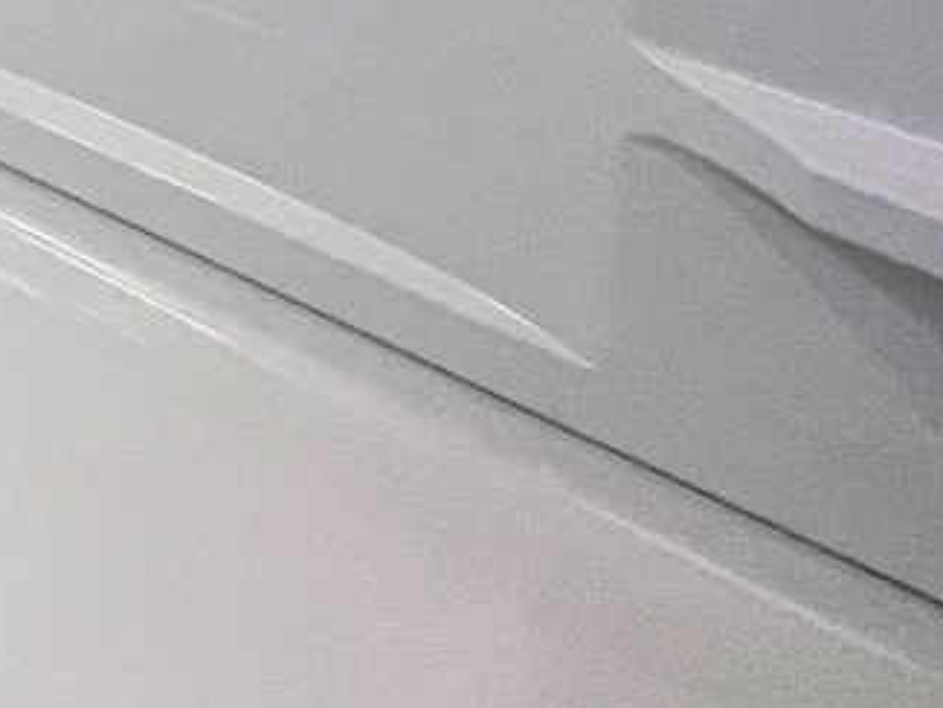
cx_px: -1178
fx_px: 1744
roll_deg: -2.1
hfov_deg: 16.5
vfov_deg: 15.3
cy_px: -905
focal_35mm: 64
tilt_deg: -1.8
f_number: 1.8
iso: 160
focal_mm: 1.57
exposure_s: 1/120
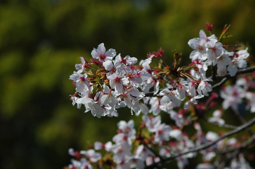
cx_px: 128
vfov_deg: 9.1
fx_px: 1060
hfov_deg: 13.7
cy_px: 84
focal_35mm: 150
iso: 80
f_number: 6.3
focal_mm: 100
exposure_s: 1/500
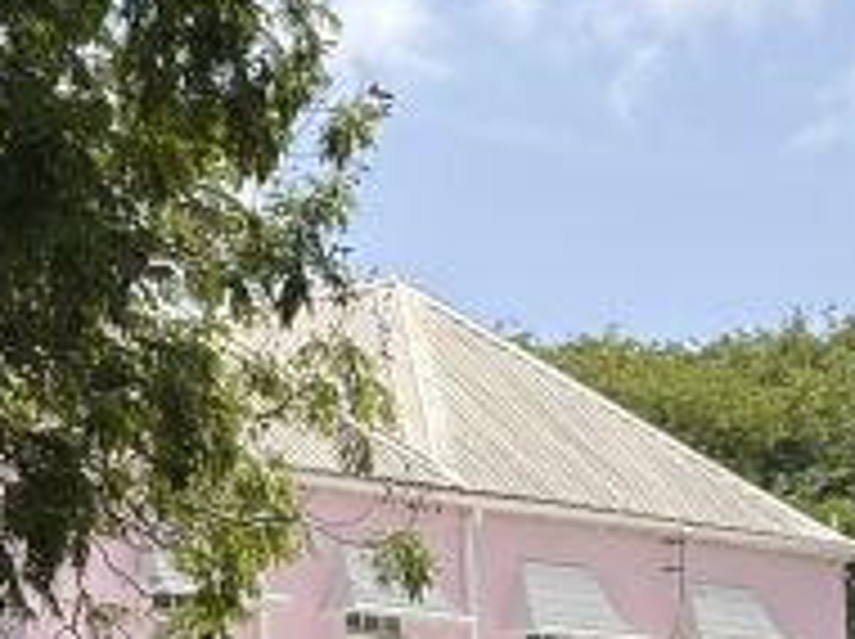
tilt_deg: +8.5
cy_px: 495
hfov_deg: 9.0
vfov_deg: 6.8
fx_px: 5402
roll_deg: +1.7
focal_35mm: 219
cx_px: -122
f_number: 1.6
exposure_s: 1/2639
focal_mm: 5.96
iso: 32
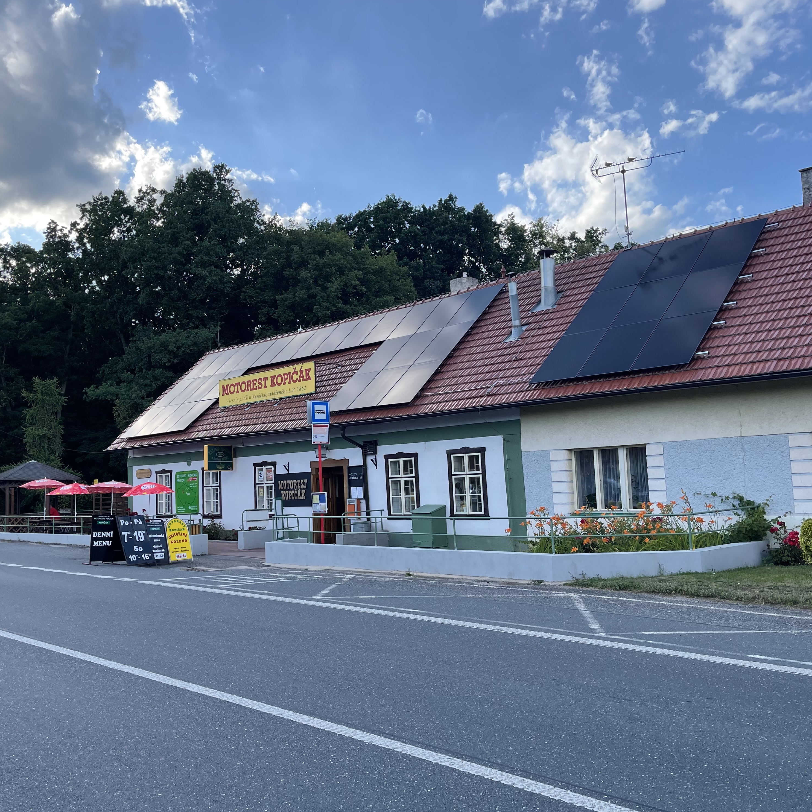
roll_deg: +2.7
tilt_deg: +3.9
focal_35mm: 30
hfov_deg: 53.8
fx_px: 796
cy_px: 410
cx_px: 344
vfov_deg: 54.0
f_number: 1.6
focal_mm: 5.1
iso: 32
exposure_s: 1/1323
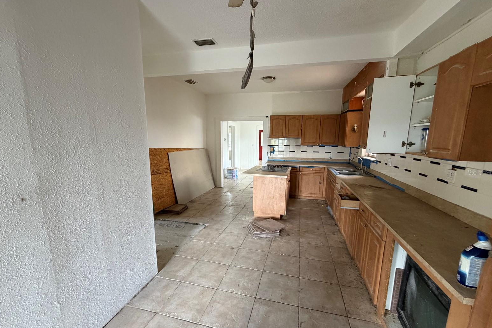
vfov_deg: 77.3
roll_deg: -0.9
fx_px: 205
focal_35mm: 15
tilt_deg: -8.6
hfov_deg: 100.4
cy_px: 172
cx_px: 244
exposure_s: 1/60
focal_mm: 2.22
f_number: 2.2
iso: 400
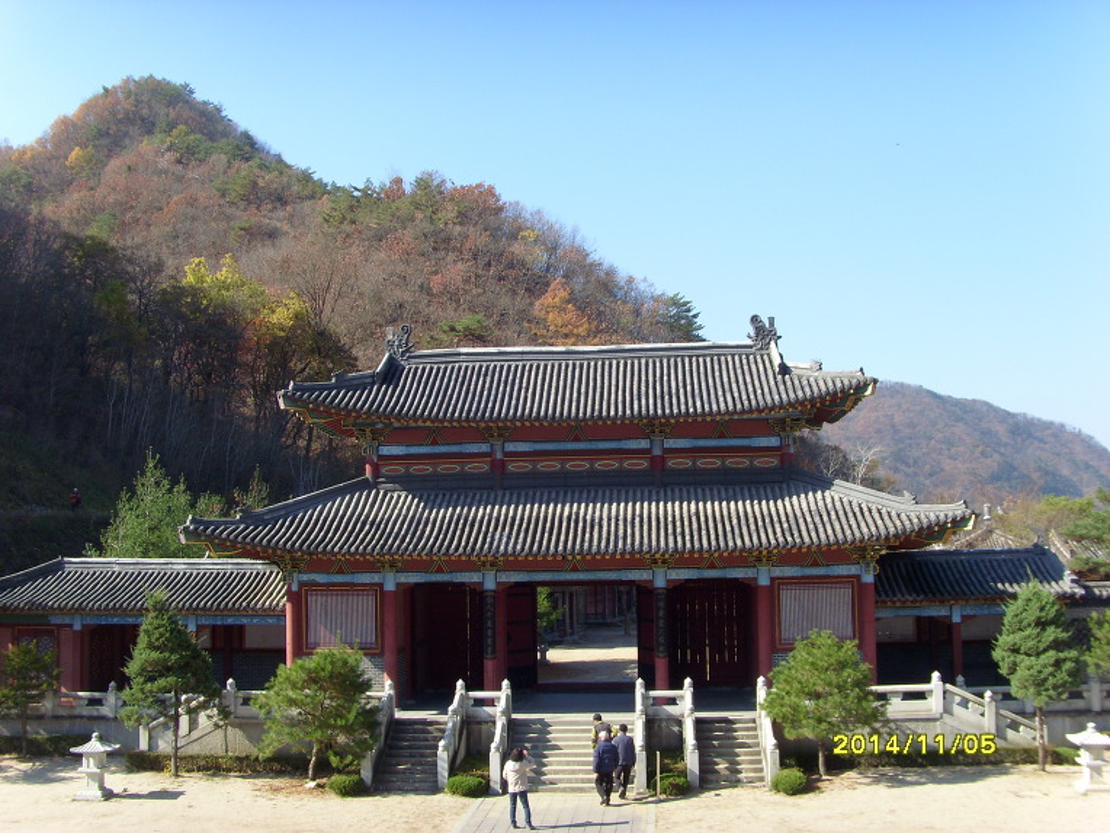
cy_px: 416
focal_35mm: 36
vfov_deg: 39.7
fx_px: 1154
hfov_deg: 51.4
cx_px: 555
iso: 80
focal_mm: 6
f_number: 3.5
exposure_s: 1/500
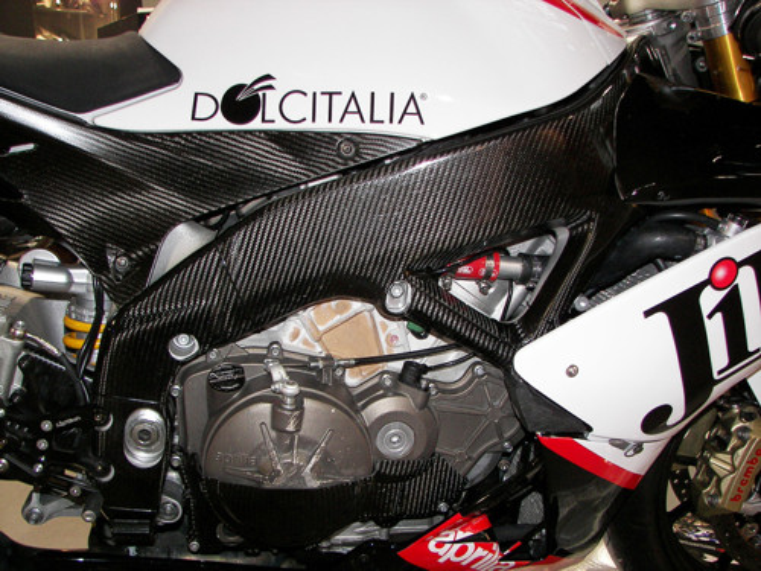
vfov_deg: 39.7
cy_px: 286
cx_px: 380
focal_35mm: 36
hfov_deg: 51.4
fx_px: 791
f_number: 2.8
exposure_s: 1/30
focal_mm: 6
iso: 100
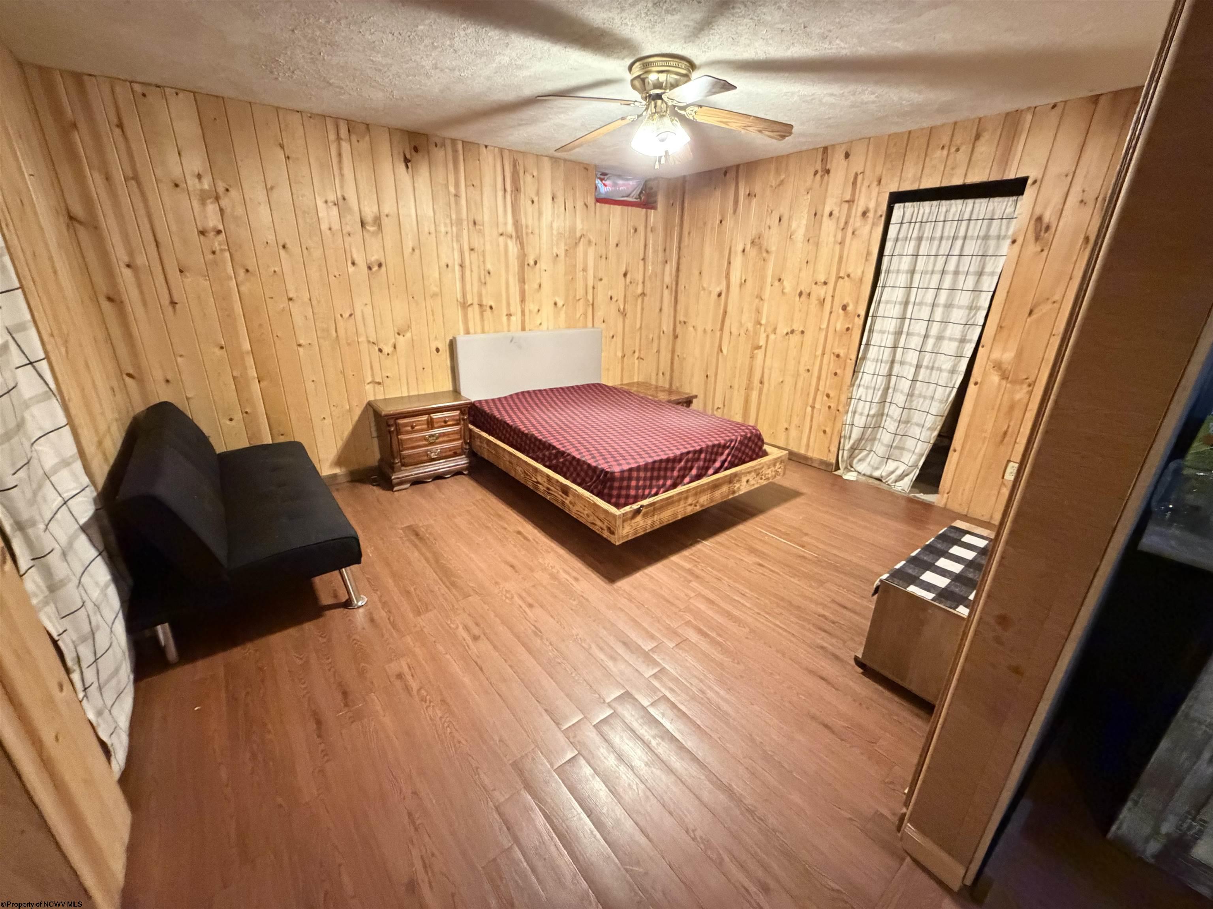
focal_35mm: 14
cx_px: 606
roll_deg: -1.0
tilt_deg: -20.5
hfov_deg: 102.1
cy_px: 454
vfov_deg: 85.7
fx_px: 491
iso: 1600
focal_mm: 2.22
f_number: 2.2
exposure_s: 1/30
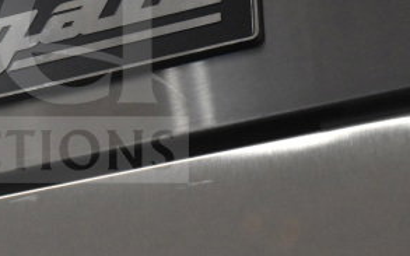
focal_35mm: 121
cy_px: 72
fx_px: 1352
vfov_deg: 10.8
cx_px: 31
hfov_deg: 17.0
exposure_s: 1/640
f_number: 13
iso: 6400
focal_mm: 38
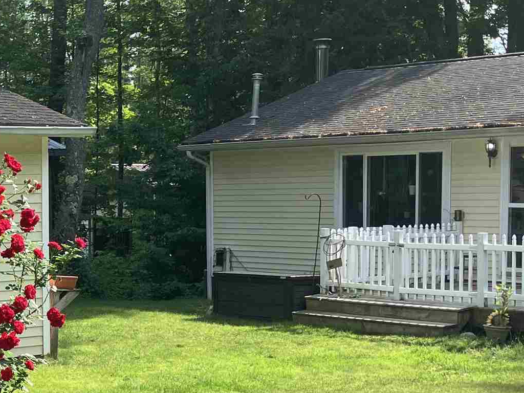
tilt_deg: -4.9
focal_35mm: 84
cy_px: 307
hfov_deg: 22.3
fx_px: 1272
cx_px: -15
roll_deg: +0.4
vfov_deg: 17.4
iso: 32
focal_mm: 3.99
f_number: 1.8
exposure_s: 1/558
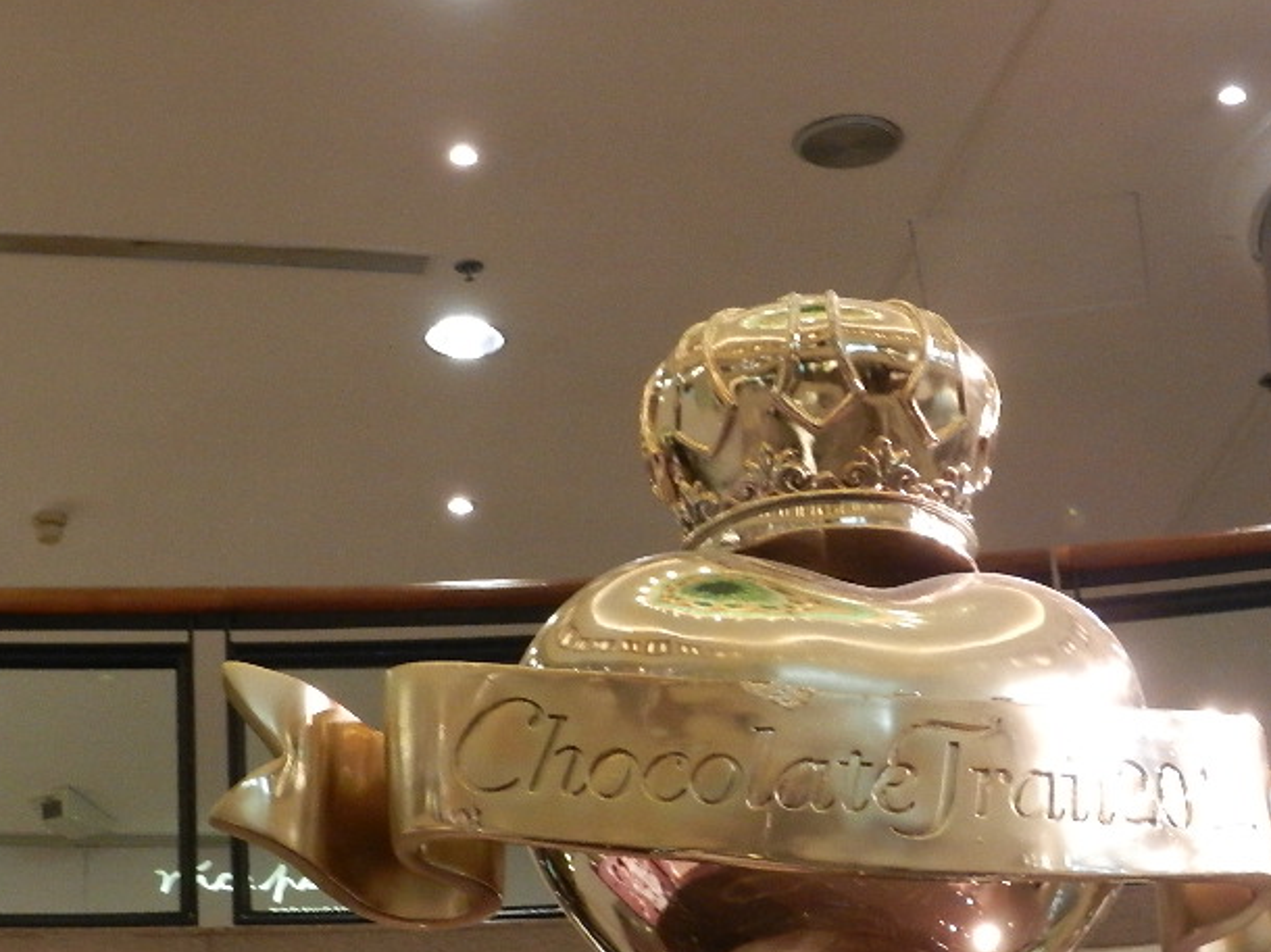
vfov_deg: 8.3
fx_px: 6533
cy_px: 740
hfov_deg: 11.1
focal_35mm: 178
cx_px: 833
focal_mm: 19.1
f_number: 5
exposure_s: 1/20
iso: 400
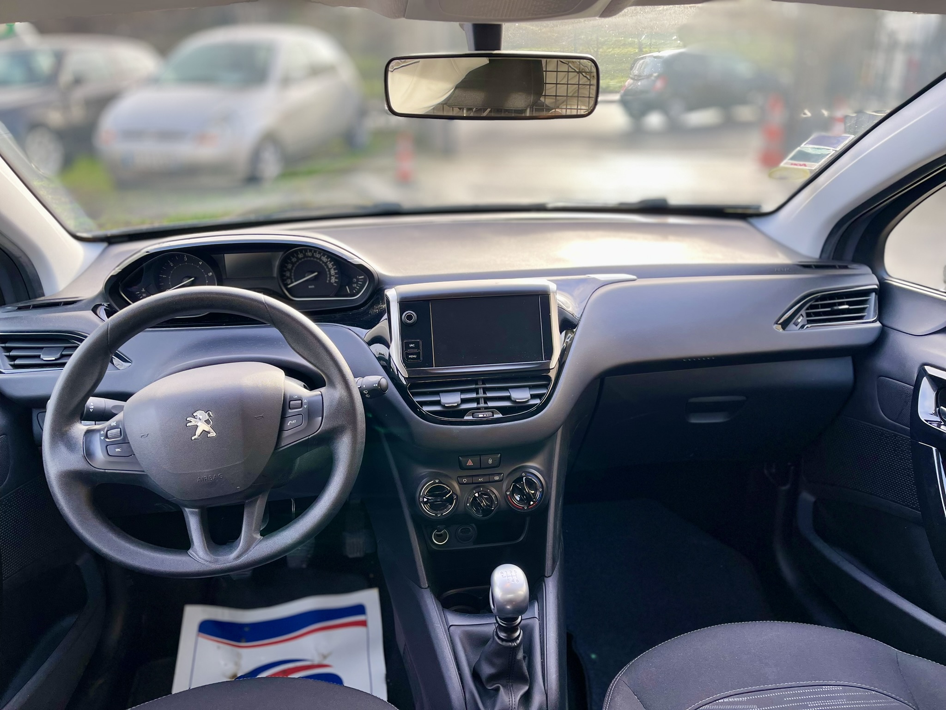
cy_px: 355
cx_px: 473
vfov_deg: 53.1
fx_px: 711
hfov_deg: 67.3
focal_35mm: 26
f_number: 1.6
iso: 40
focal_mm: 5.1
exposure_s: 1/168
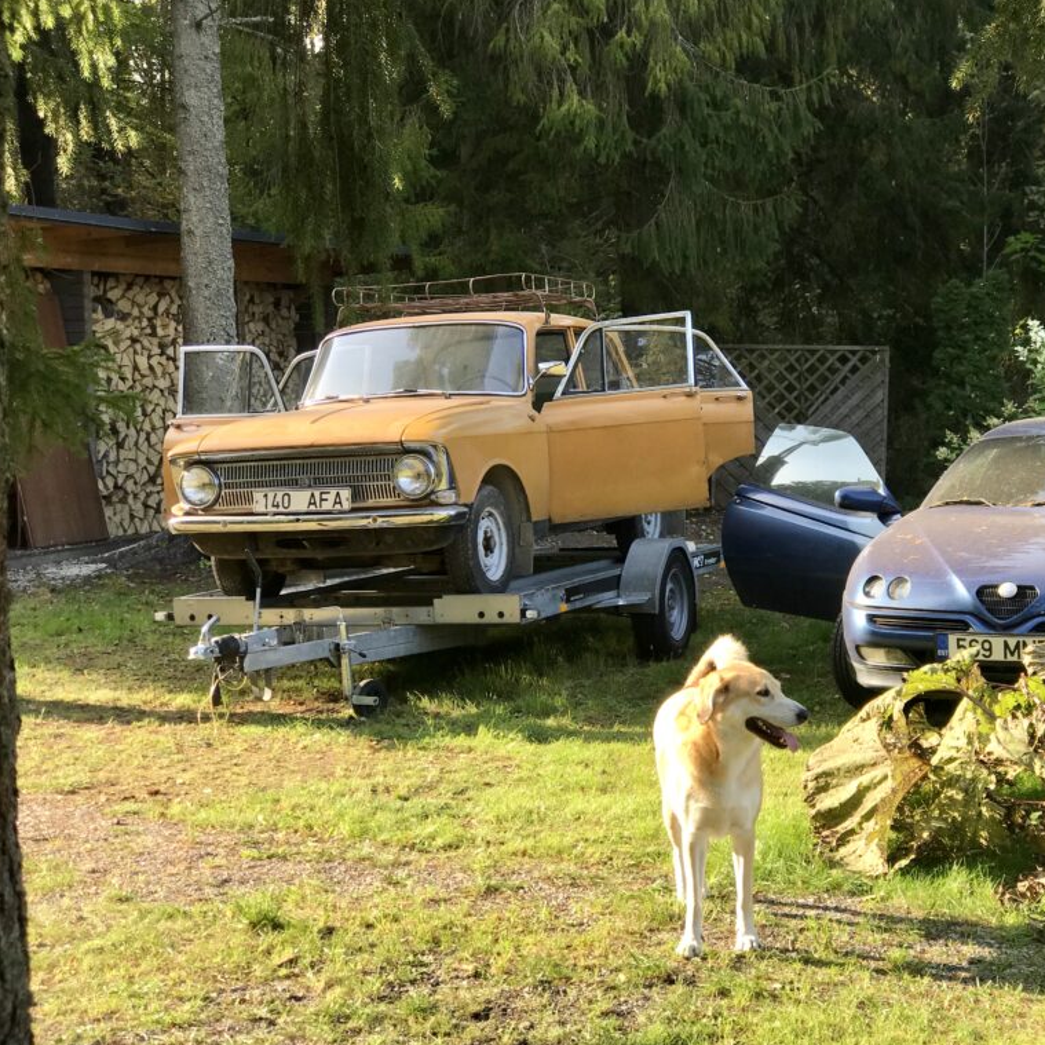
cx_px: 704
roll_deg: +0.2
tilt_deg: -4.1
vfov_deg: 25.4
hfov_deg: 25.2
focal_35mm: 68
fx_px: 2322
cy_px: 523
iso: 20
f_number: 2.8
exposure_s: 1/129
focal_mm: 6.6
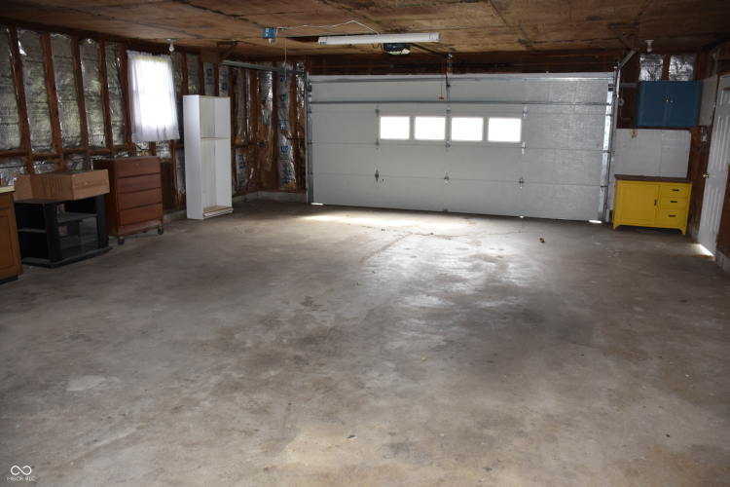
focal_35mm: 27
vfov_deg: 47.9
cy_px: 244
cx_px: 365
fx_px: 547
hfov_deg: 67.4
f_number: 3.5
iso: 450
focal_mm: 18
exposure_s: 1/60
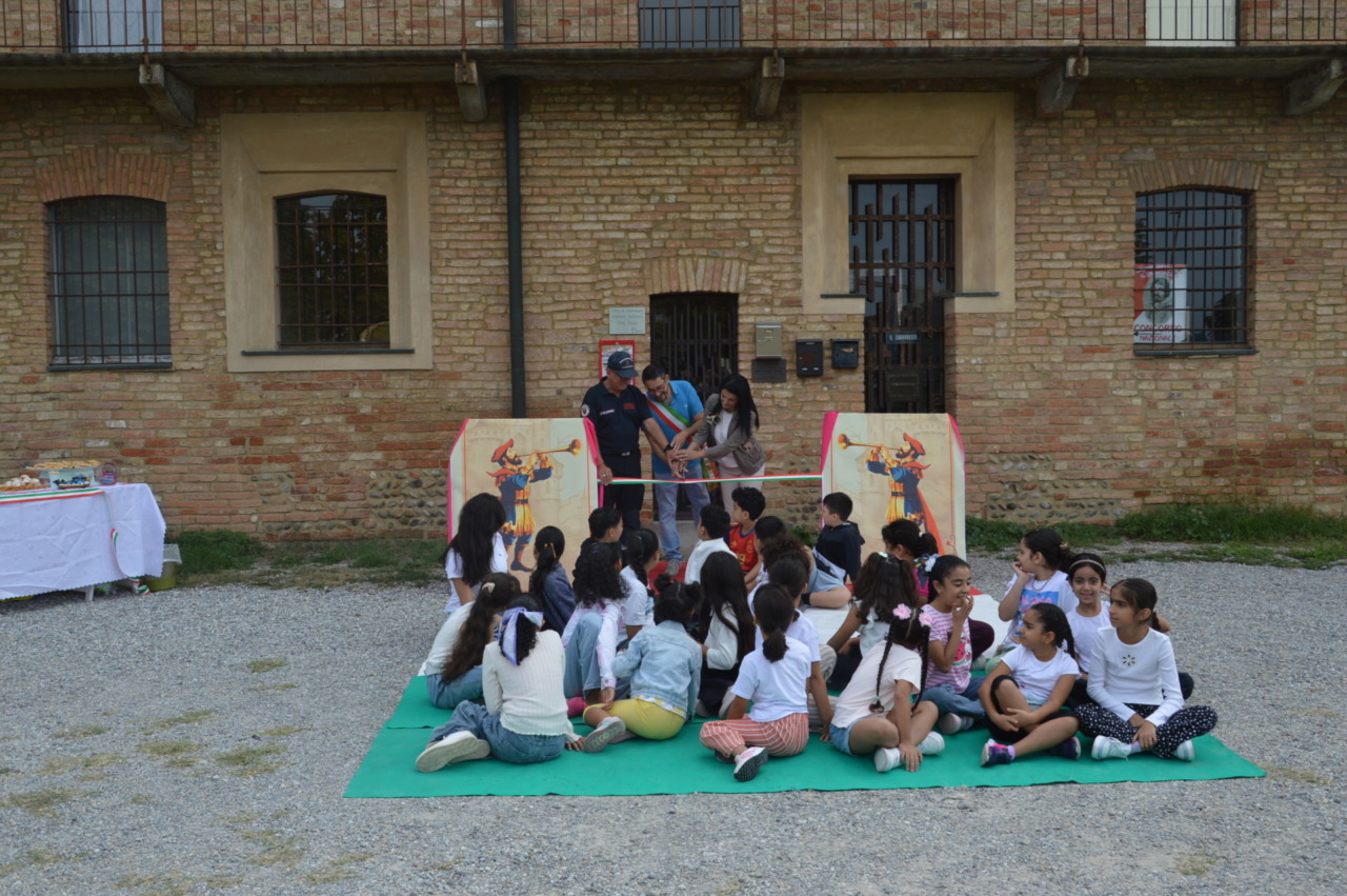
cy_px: 448
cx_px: 674
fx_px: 1234
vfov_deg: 39.9
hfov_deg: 57.3
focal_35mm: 33
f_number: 6.3
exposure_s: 1/160
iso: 100
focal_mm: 22
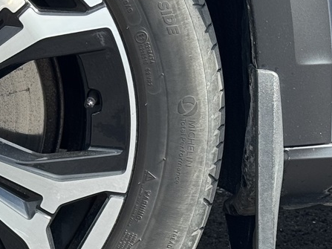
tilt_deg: -8.3
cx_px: -88
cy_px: 96
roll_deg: +1.1
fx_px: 1649
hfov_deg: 11.2
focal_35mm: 172
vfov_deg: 8.6
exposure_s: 1/876
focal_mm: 6.76
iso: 64
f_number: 1.78
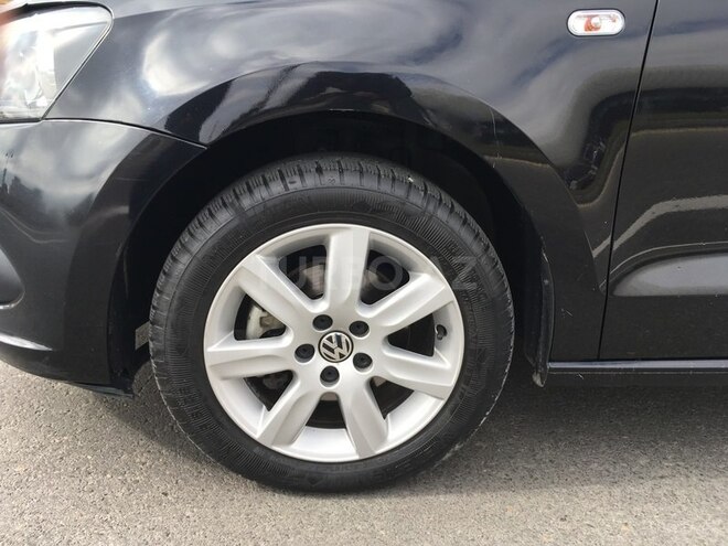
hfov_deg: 61.7
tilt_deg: -18.8
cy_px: 273
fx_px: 610
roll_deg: -6.6
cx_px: 364
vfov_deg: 48.2
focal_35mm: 29
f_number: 2.2
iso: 25
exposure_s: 1/416
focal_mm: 4.15
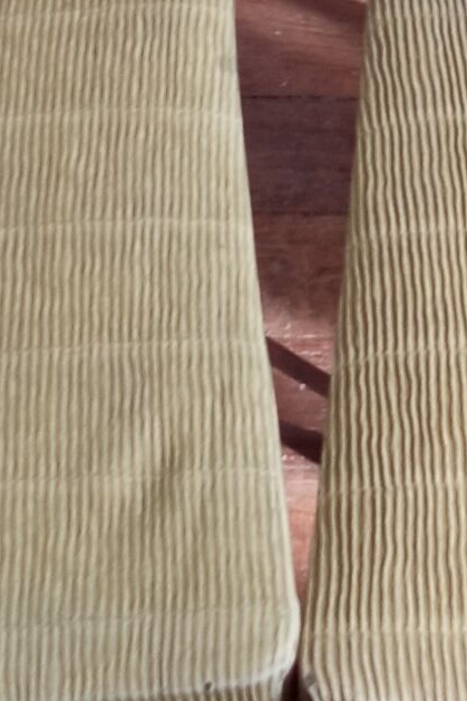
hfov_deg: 7.4
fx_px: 3617
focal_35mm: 186
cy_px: -188
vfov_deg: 10.8
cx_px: 359
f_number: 2.2
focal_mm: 3.79
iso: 139
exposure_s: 1/50
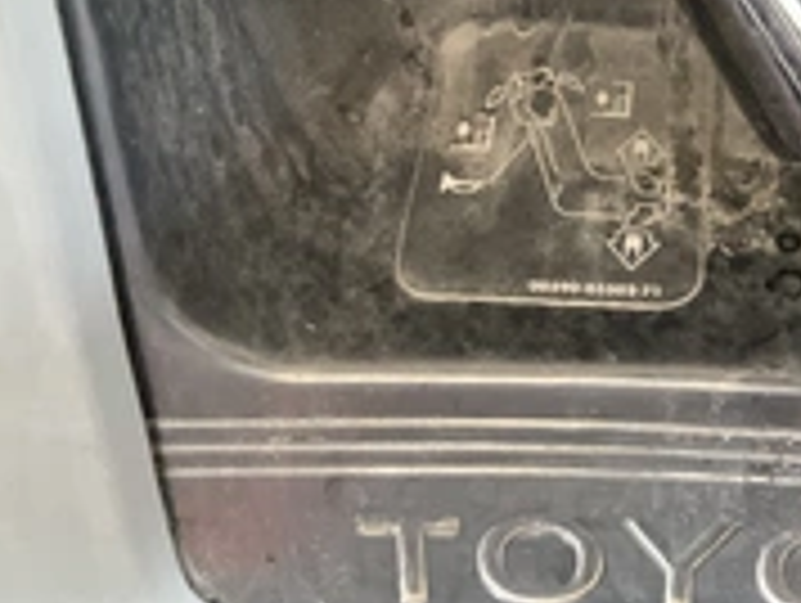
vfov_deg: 21.6
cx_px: 680
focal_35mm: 65
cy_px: -32
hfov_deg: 28.9
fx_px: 1506
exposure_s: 1/30
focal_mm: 3
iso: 400
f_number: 1.8
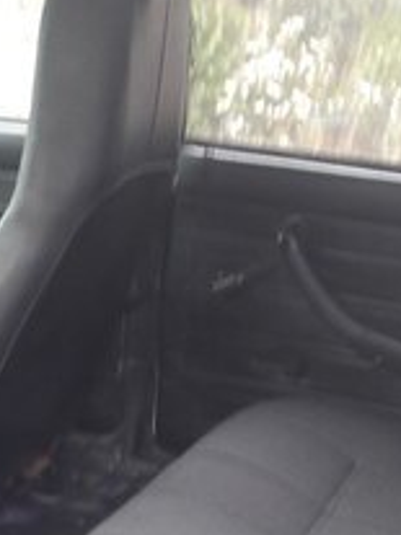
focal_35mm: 67
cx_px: 26
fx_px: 1036
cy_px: 579
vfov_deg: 26.8
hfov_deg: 21.3
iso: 80
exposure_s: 1/33
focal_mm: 3.7
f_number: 1.9
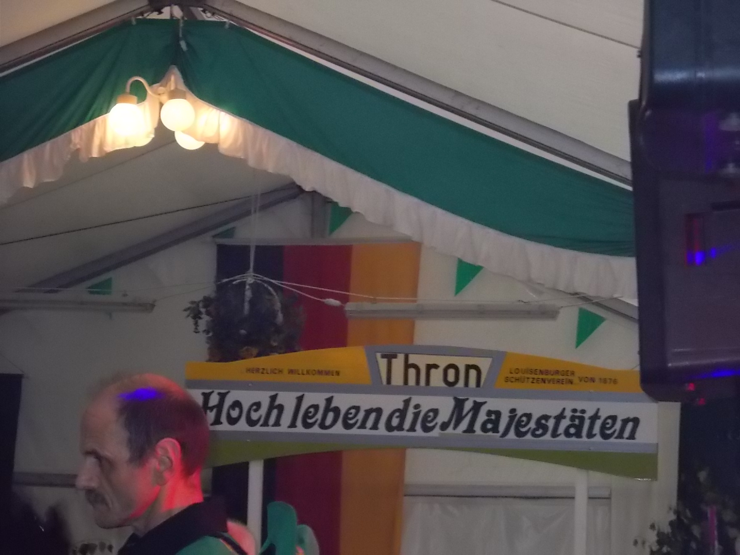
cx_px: 370
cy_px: 278
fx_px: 2416
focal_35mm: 113
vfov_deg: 13.1
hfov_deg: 17.4
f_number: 6
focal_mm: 20.1
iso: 800
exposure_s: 1/60
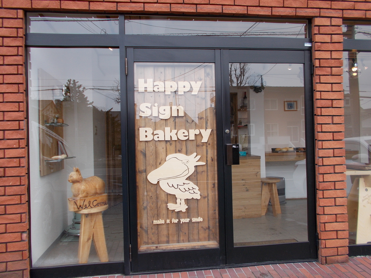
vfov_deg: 46.8
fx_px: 322
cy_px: 139
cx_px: 186
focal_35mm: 30
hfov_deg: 60.0
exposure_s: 1/250
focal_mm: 5.3
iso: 100
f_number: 3.4
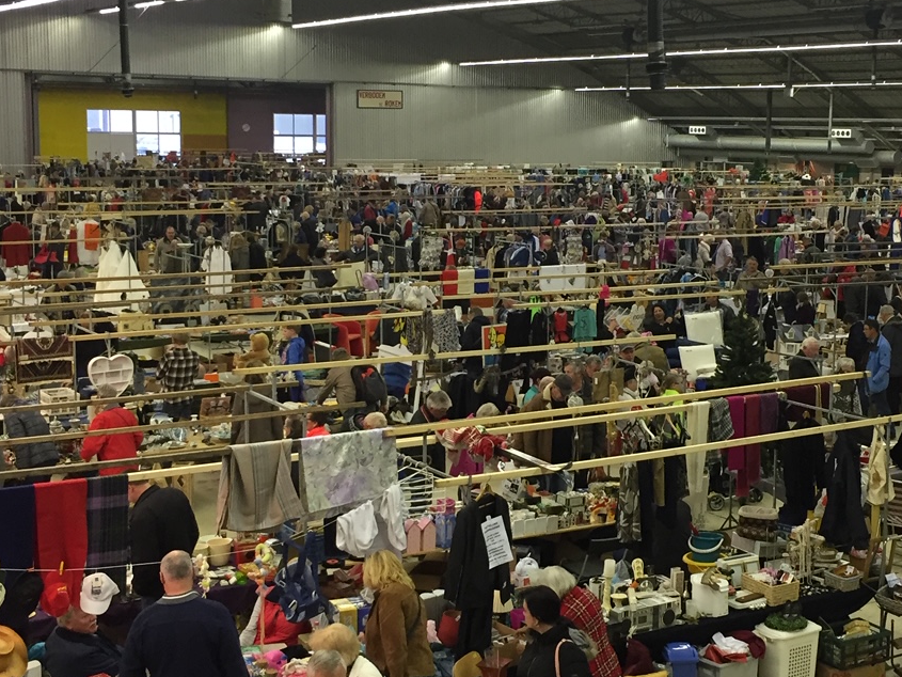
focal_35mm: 56
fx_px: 1459
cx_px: 561
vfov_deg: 26.1
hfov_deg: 34.2
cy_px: 313
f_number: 2.2
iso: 100
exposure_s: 1/30
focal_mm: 4.15
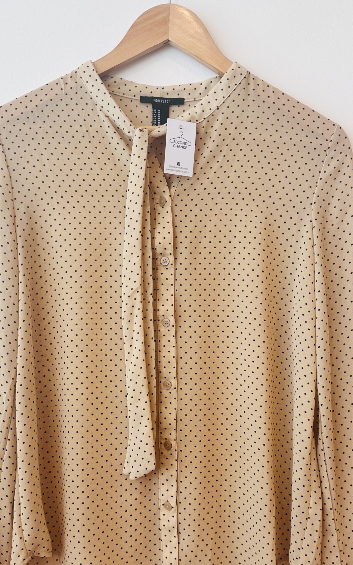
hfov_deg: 35.3
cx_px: 171
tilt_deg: -1.6
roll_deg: -0.8
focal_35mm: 36
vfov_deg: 53.7
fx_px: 554
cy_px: 332
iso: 80
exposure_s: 1/100
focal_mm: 6.86
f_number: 1.78
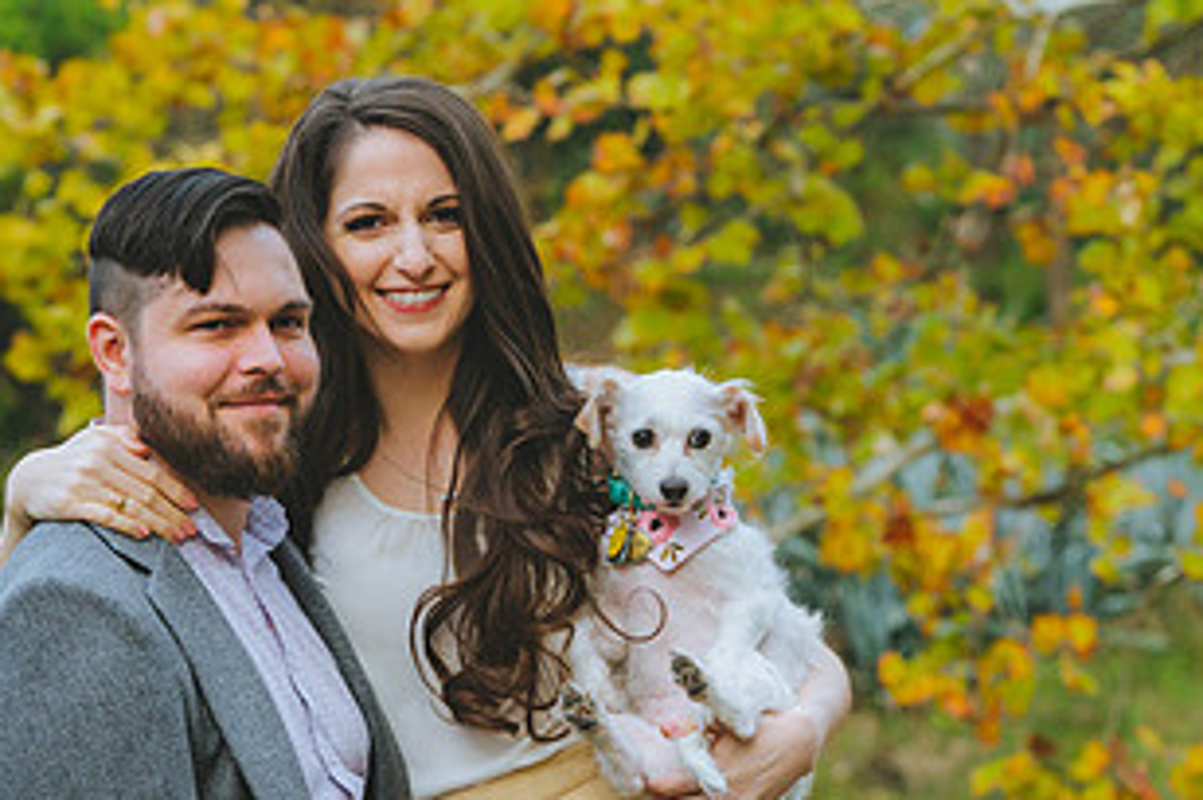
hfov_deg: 9.9
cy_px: 652
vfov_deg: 6.6
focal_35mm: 207
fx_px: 6913
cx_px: 879
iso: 1000
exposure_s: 1/400
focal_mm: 110
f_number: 4
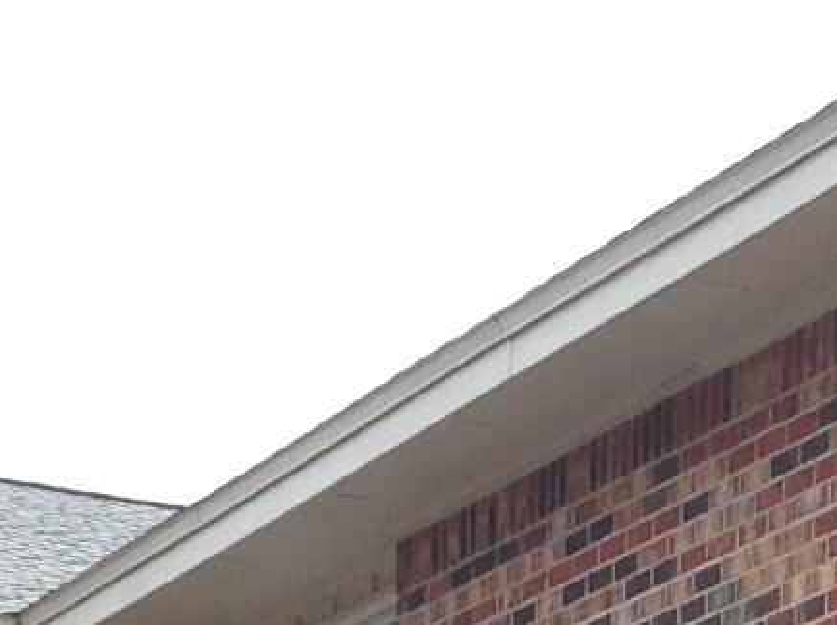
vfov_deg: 6.5
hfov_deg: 9.4
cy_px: 1819
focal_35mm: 209
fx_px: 5045
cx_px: 862
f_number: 2.4
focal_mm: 4.28
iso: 50
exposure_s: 1/864
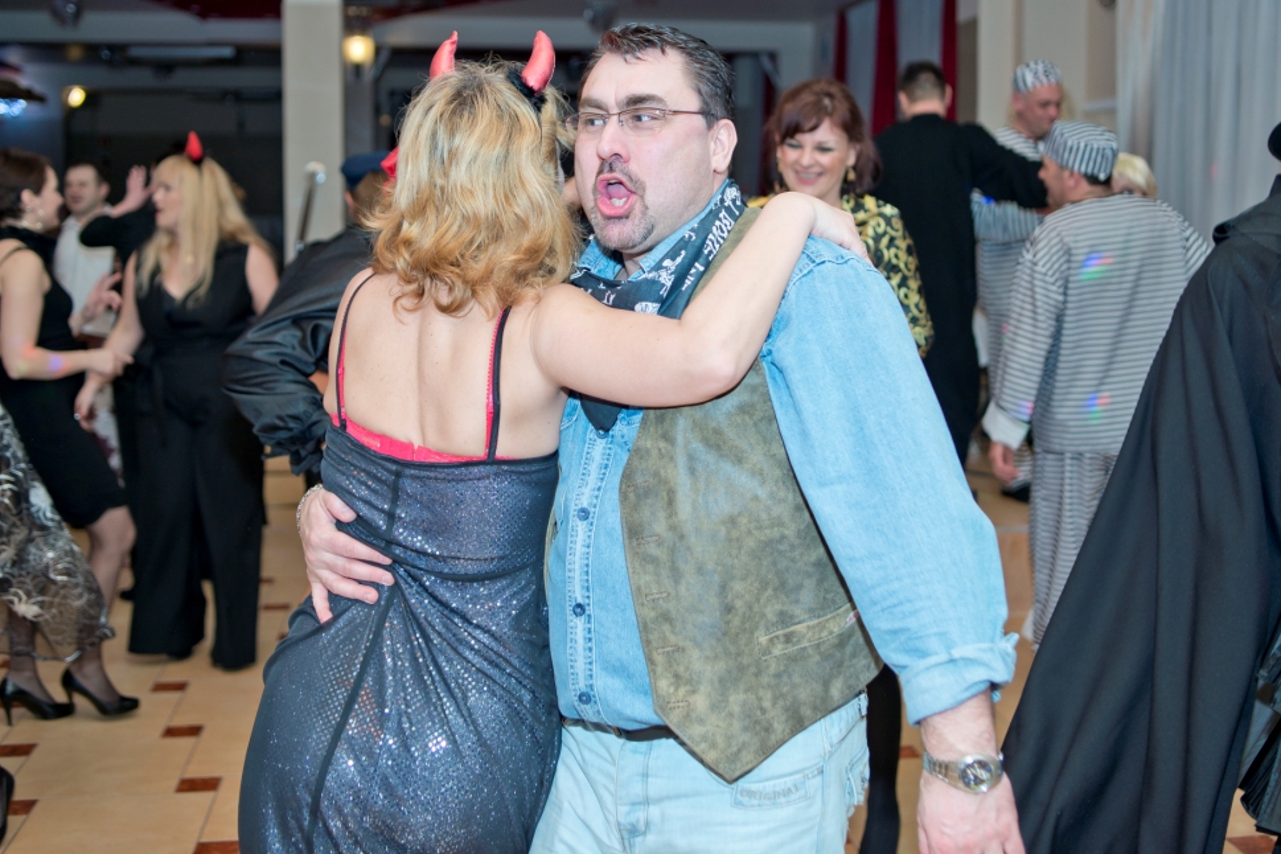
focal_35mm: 37
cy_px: 421
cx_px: 627
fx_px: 1316
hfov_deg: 51.9
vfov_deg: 35.9
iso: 320
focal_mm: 35
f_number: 2.8
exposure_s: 1/320
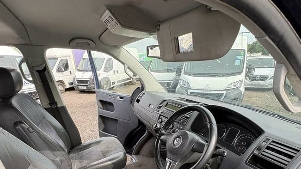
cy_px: 142
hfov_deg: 83.9
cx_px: 151
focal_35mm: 21
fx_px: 168
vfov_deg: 49.4
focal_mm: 2.22
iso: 40
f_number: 2.2
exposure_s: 1/107
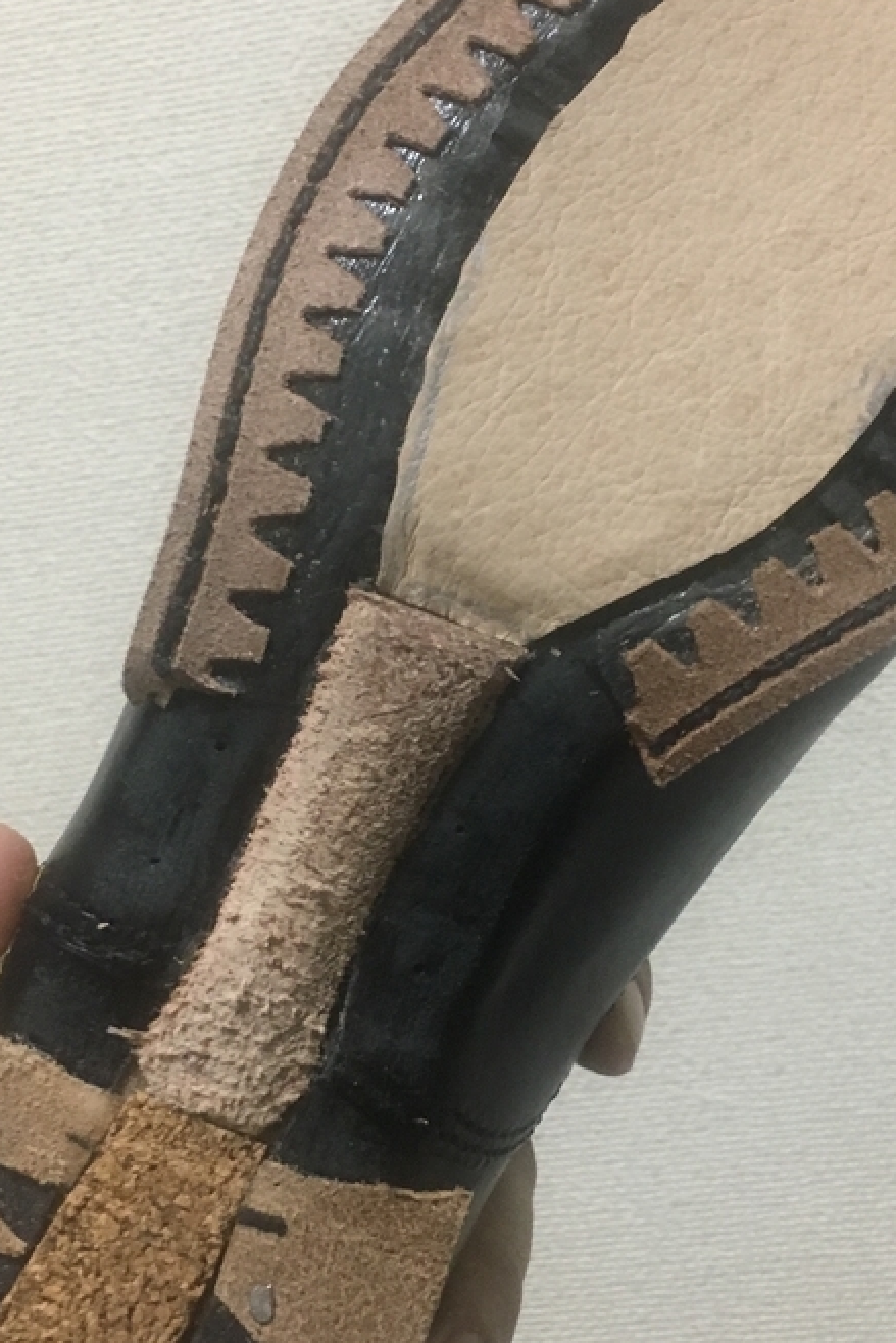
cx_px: 512
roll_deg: +8.3
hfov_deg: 24.6
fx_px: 2052
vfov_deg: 36.2
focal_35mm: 55
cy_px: 655
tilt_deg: -2.0
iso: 125
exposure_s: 1/30
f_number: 2.2
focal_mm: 4.15
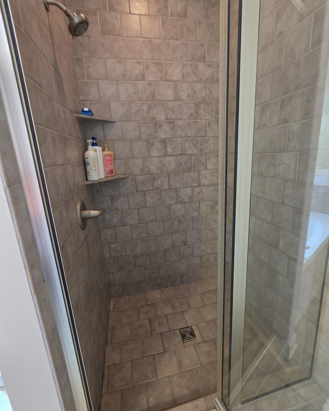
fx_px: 170
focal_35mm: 14
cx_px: 170
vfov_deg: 100.6
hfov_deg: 88.0
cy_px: 194
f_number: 1.9
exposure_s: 1/60
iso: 400
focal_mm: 2.2
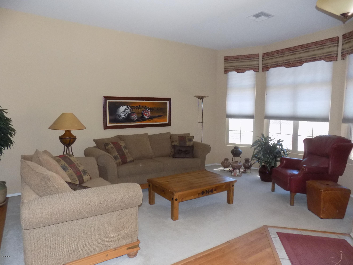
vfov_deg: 58.9
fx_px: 235
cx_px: 176
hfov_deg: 73.9
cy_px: 132
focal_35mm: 23
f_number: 3.1
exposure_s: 1/30
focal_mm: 4
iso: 320
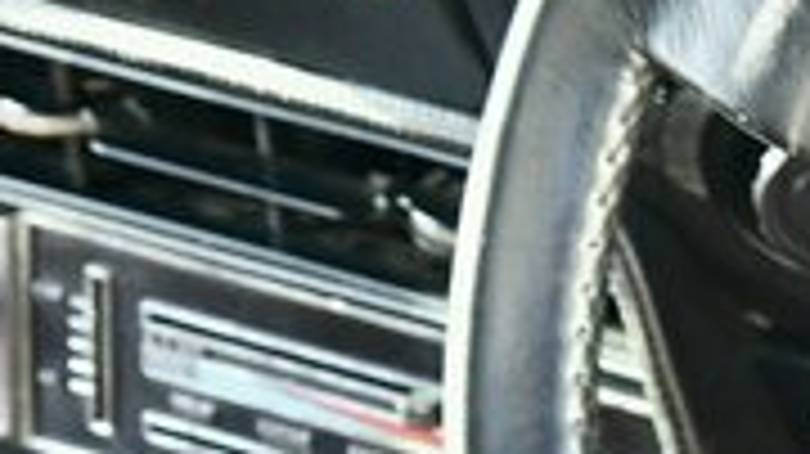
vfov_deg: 2.8
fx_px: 9294
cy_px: 1020
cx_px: 1620
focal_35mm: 433
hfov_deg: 4.9
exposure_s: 1/160
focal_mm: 62
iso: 1250
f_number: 6.3
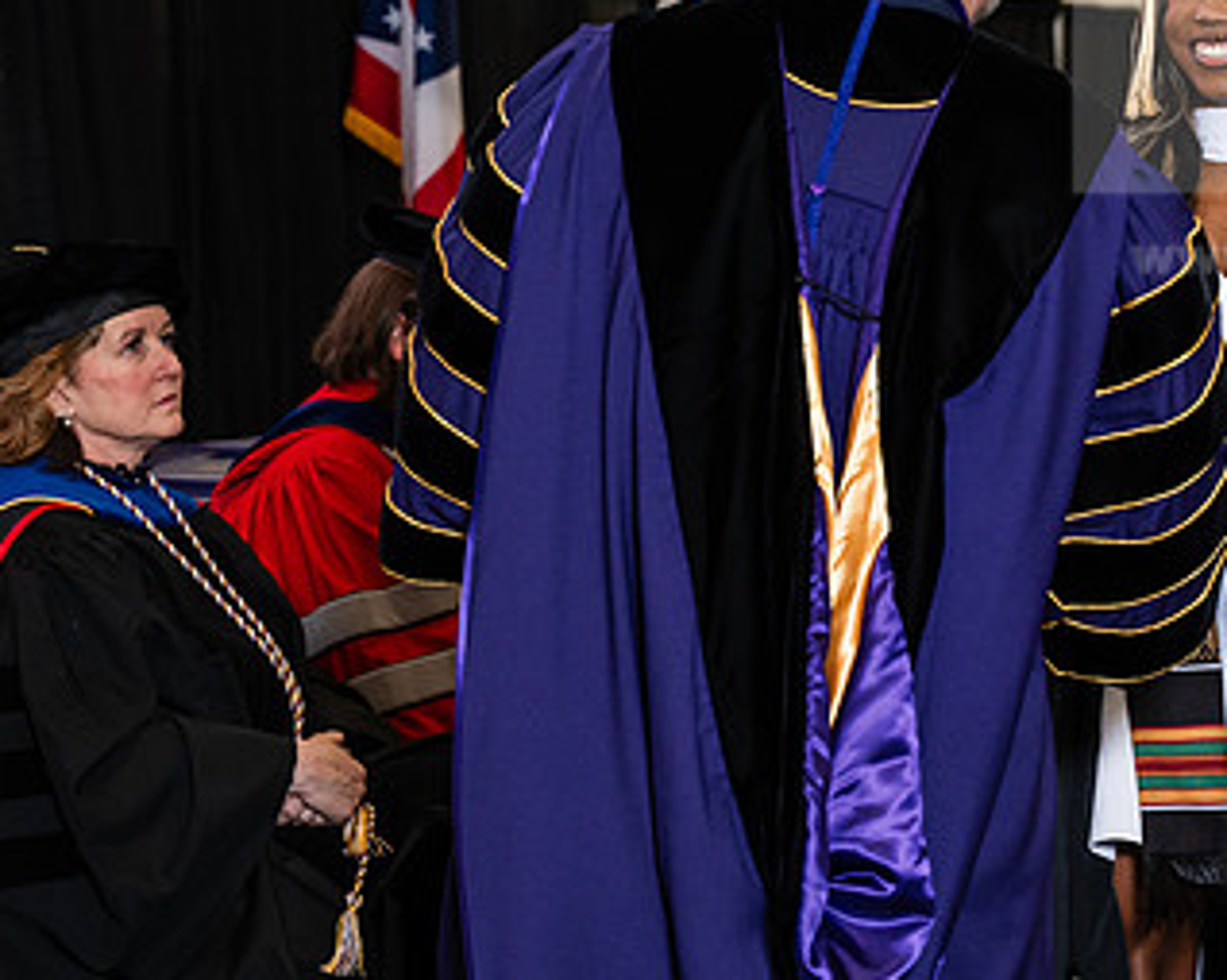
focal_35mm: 120
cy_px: 338
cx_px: 957
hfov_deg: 15.9
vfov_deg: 12.8
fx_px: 4355
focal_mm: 70
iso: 1250
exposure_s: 1/200
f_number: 4.5
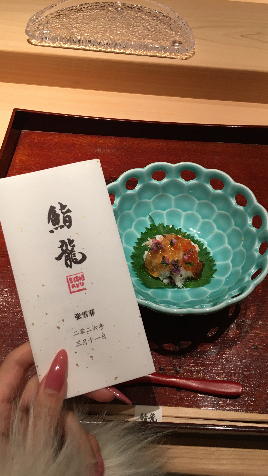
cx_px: 149
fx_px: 404
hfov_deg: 36.6
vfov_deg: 61.0
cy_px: 239
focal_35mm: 32
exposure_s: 1/30
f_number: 2.2
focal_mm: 4.15
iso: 64
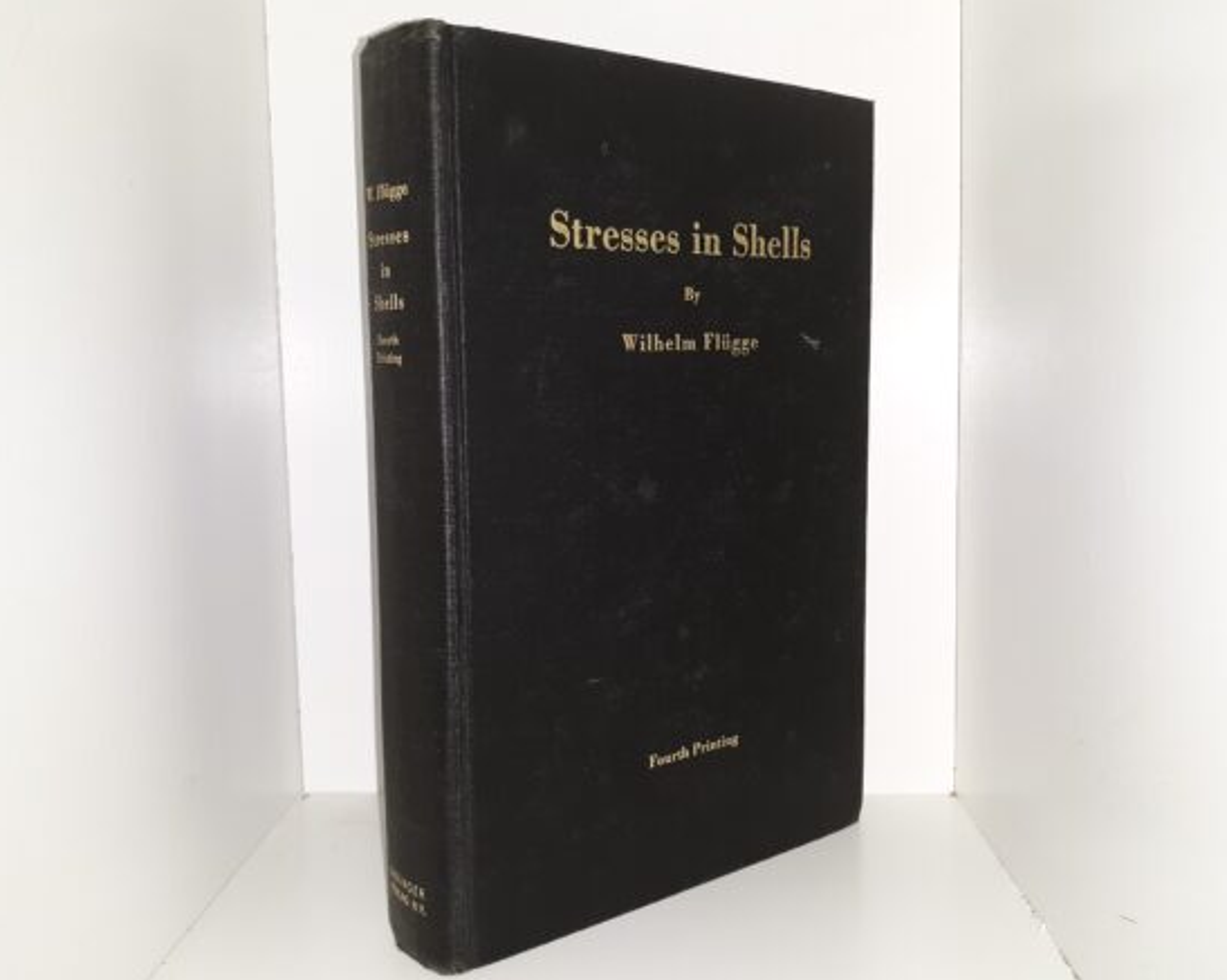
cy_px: 482
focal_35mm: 30
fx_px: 1089
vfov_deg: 48.5
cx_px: 626
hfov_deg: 58.8
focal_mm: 3.7
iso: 64
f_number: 1.7
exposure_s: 1/100
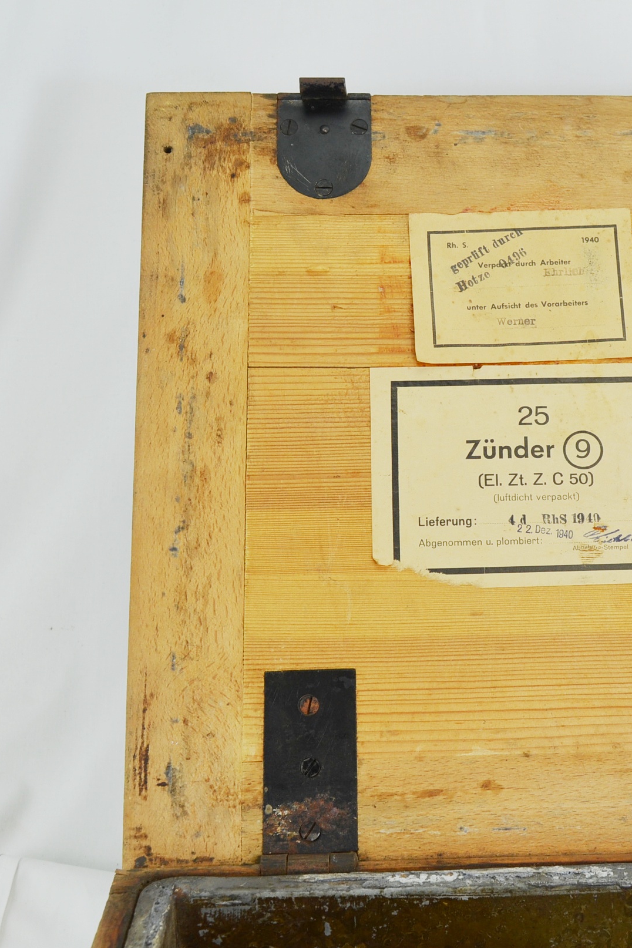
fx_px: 1685
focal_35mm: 64
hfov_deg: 21.0
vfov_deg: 31.4
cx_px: 516
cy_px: 470
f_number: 5.6
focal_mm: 28
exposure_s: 1/125
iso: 320
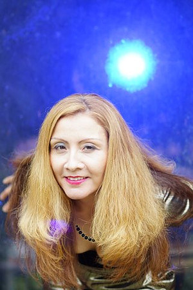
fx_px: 1206
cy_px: 145
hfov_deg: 9.1
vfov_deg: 13.7
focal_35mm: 150
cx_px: 96
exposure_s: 1/125
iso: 100
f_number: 2.8
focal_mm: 100
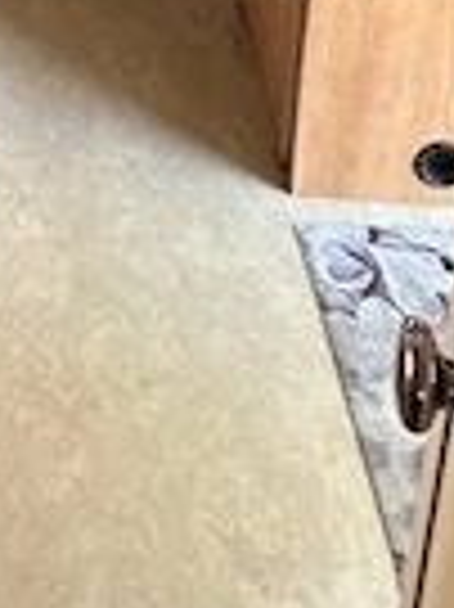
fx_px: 1454
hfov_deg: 16.7
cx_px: -148
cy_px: -712
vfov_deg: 16.1
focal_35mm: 83
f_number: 2.2
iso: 200
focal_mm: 2.22
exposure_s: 1/99
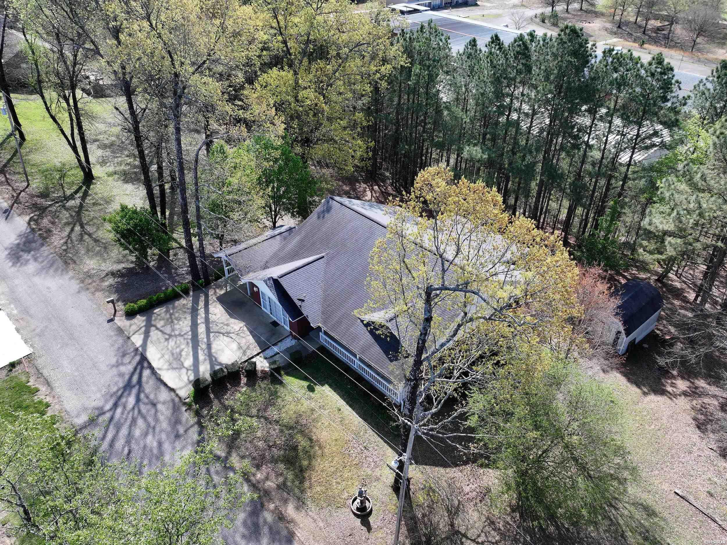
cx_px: 364
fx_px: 504
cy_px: 272
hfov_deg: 71.6
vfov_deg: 56.8
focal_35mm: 24
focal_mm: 12.29
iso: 100
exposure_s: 1/800
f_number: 2.8
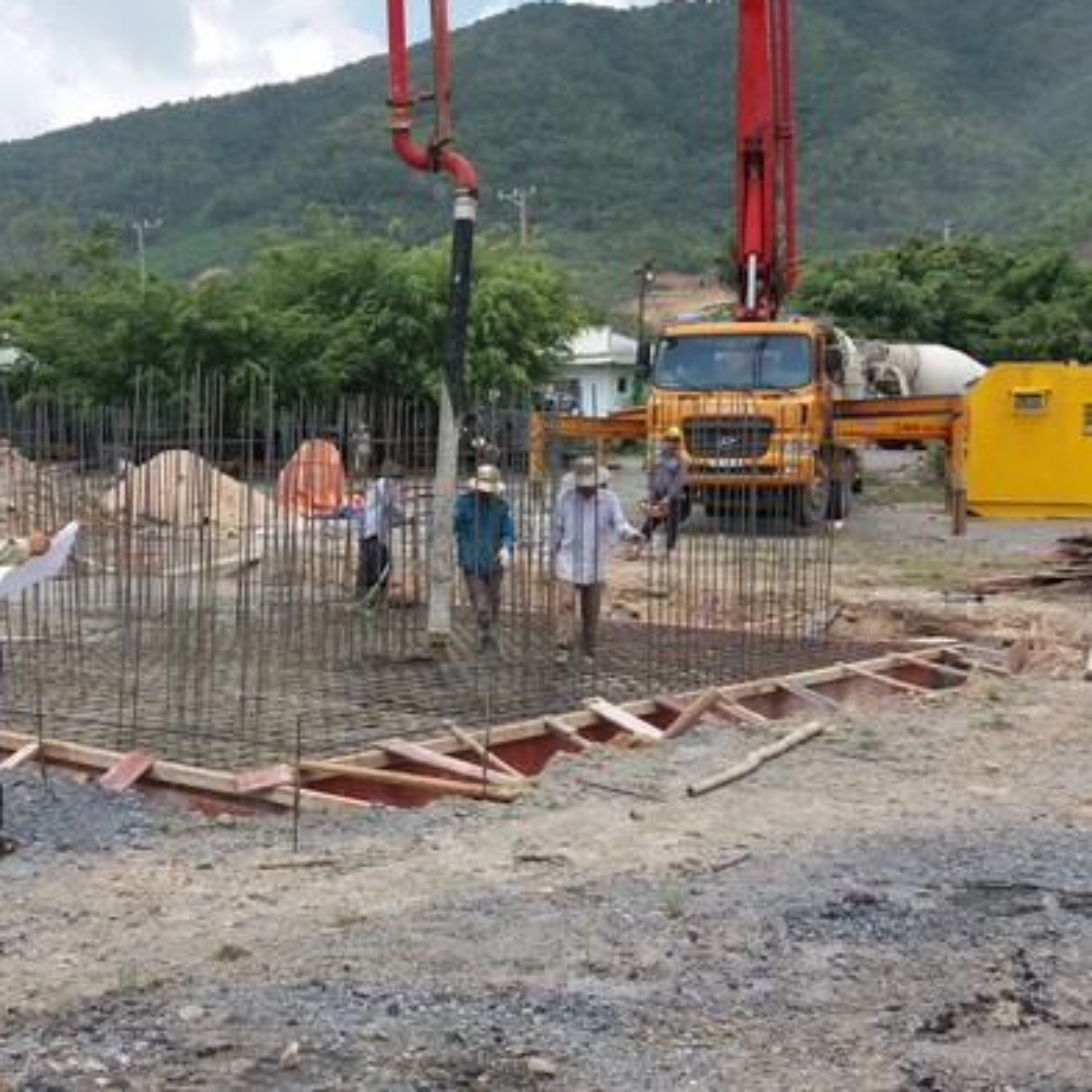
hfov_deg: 47.8
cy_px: 546
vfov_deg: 48.5
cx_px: 383
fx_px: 1213
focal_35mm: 34
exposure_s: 1/937
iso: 64
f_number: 1.9
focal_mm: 3.7
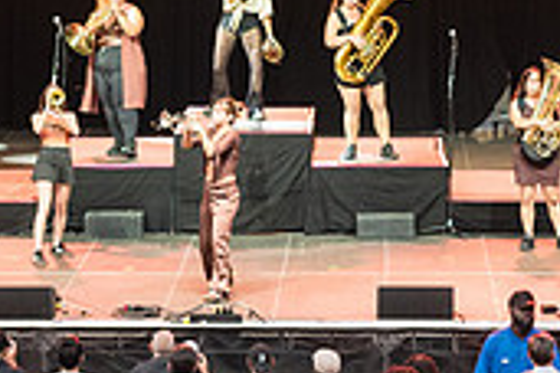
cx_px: 255
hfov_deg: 8.9
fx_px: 3593
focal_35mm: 231
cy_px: 175
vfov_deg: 5.9
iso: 2000
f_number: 4
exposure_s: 1/250
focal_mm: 66
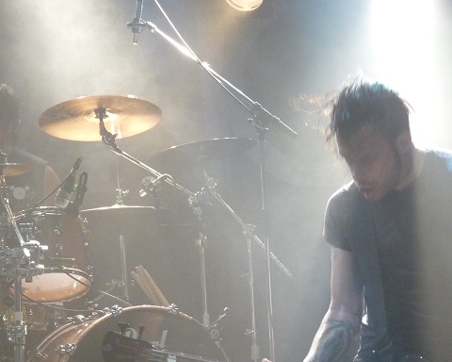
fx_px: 1365
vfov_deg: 15.0
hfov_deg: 18.7
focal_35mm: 102
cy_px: 303
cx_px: 342
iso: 400
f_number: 3.2
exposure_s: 1/60
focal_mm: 9.9
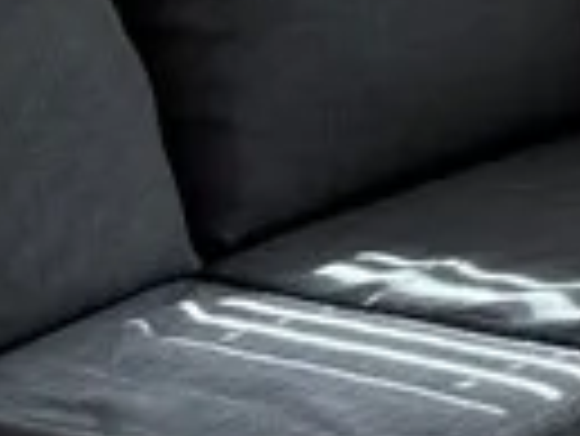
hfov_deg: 9.6
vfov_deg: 7.2
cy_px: -719
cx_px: 1218
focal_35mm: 190
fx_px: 3186
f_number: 1.78
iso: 200
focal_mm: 6.76
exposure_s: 1/229
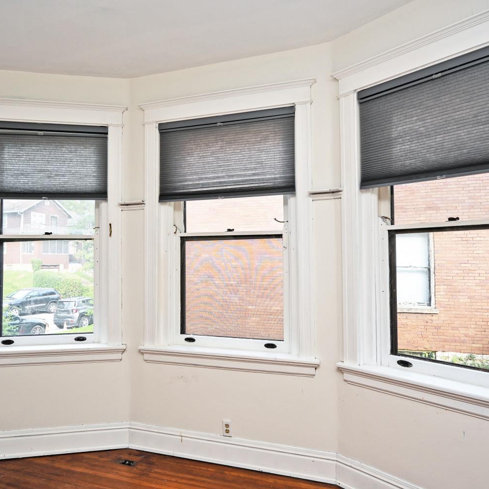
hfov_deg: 67.2
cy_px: 244
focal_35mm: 23
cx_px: 231
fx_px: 368
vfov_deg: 67.3
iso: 200
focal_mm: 18
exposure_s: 1/100
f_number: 5
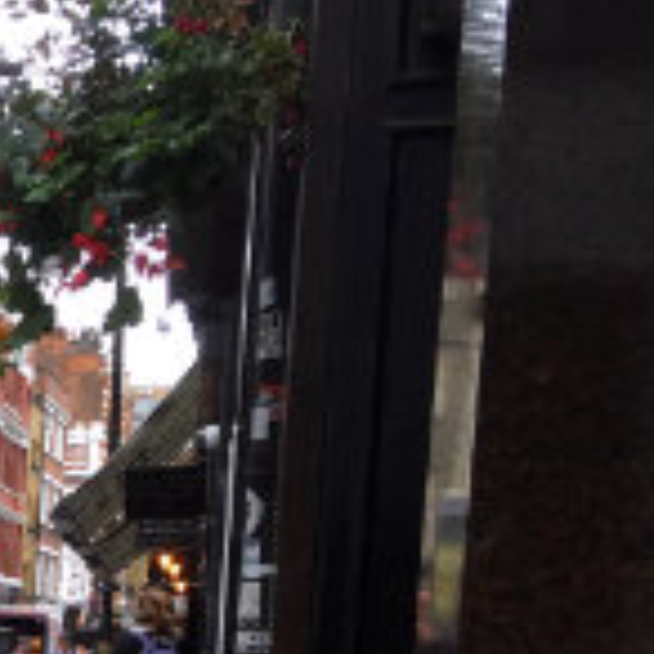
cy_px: 918
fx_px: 2244
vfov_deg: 15.5
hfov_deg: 14.2
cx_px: -600
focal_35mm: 105
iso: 25
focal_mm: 4.2
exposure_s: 1/100
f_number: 2.2
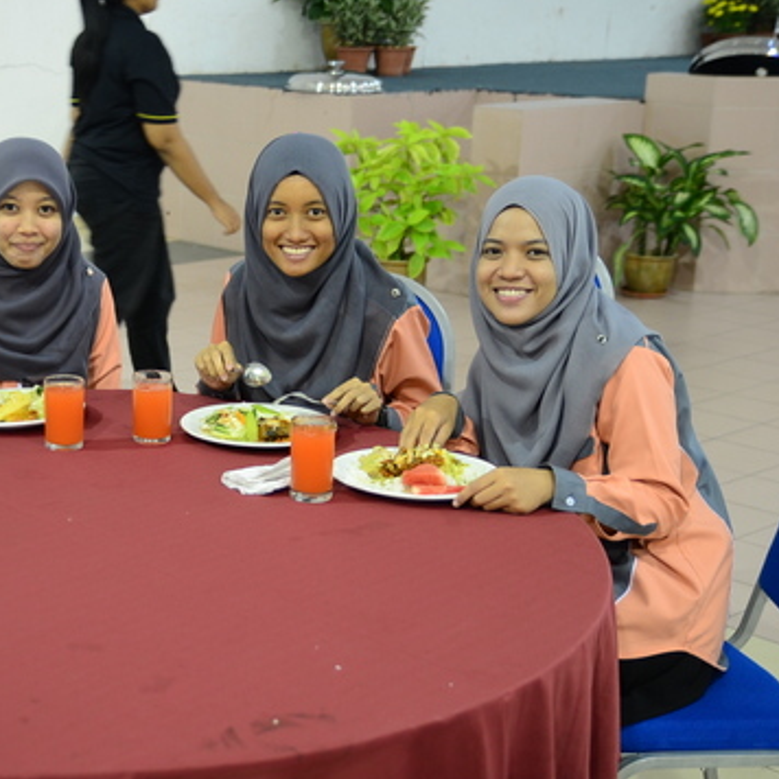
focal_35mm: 62
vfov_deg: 27.8
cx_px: 123
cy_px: 396
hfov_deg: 27.1
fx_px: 1572
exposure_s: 1/50
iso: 400
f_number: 4
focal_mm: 27
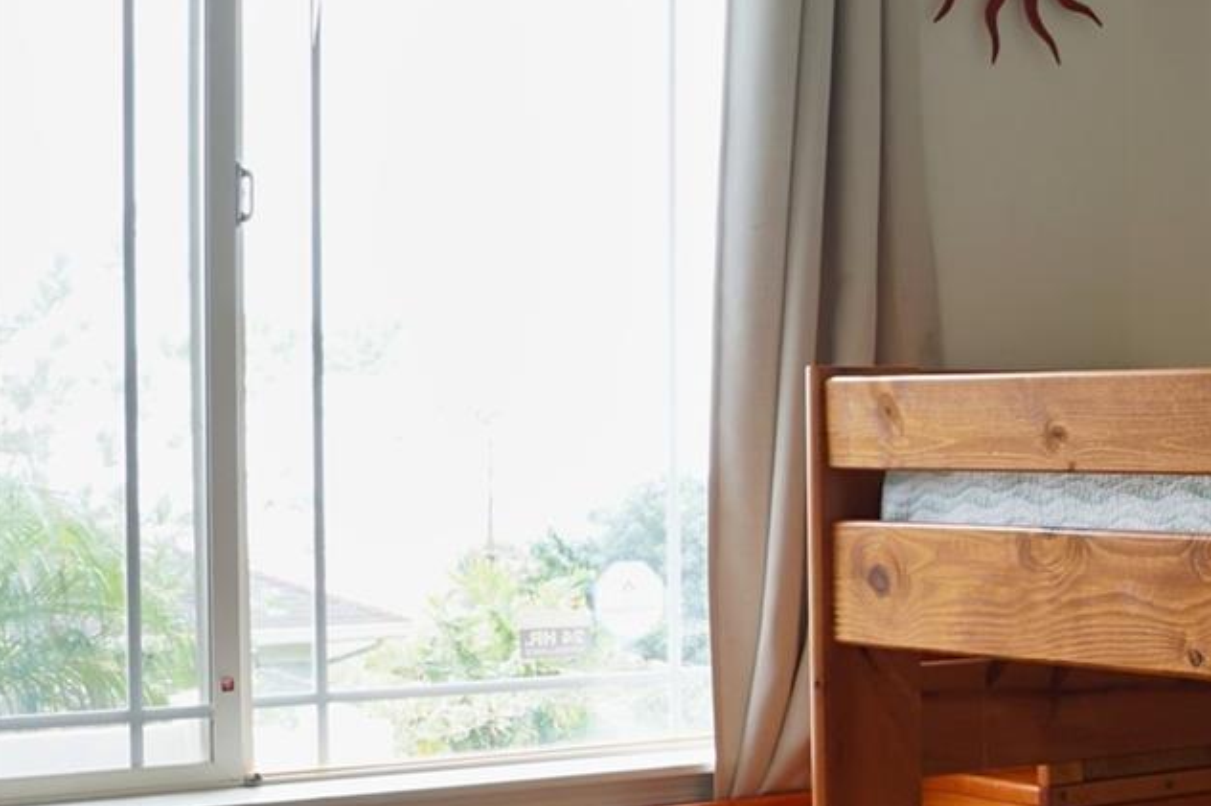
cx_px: 1521
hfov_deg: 23.8
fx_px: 2556
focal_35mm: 76
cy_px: 553
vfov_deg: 17.9
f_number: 9
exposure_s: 1/10
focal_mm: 20
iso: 100
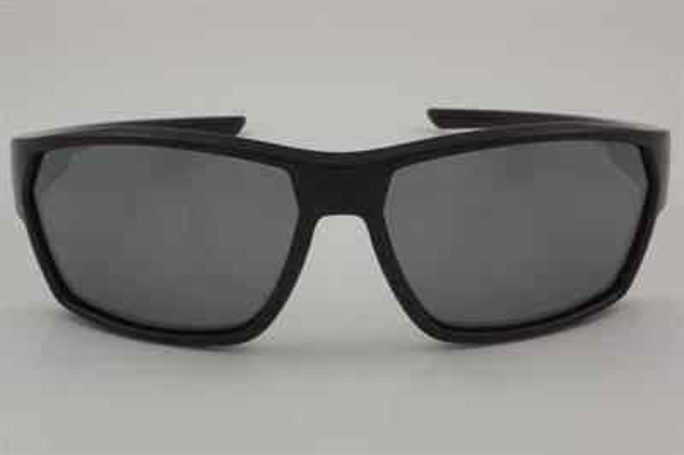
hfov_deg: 29.9
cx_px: 342
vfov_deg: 20.1
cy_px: 228
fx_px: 1281
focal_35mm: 68
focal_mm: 45
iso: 100
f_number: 36
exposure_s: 1/3
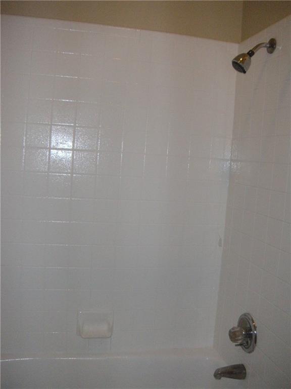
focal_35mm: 35
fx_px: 392
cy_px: 194
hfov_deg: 40.7
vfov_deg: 52.6
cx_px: 146
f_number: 3.8
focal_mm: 5.9
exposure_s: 1/60
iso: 400
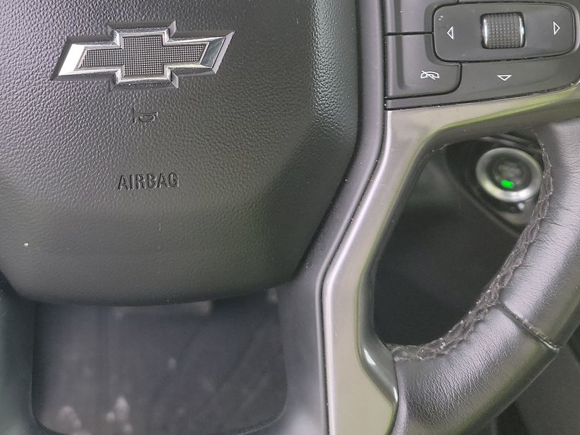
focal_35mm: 48
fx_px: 804
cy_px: 44
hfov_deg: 38.9
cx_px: 166
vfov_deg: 29.1
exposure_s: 1/59
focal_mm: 6.7
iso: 232
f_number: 1.8
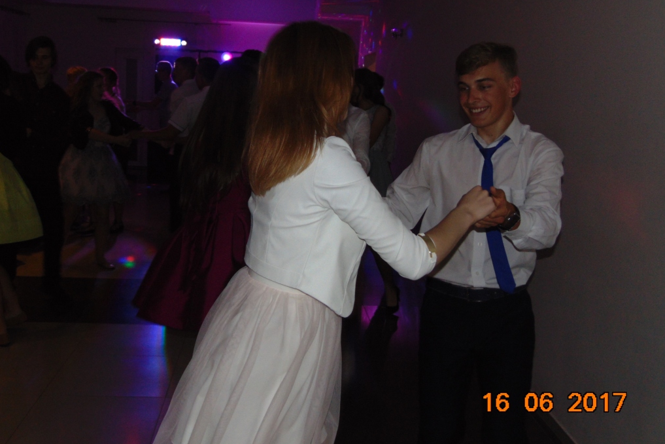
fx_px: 813
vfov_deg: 30.5
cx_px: 331
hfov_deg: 44.5
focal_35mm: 44
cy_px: 204
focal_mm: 7.6
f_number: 3.3
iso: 200
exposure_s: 1/60
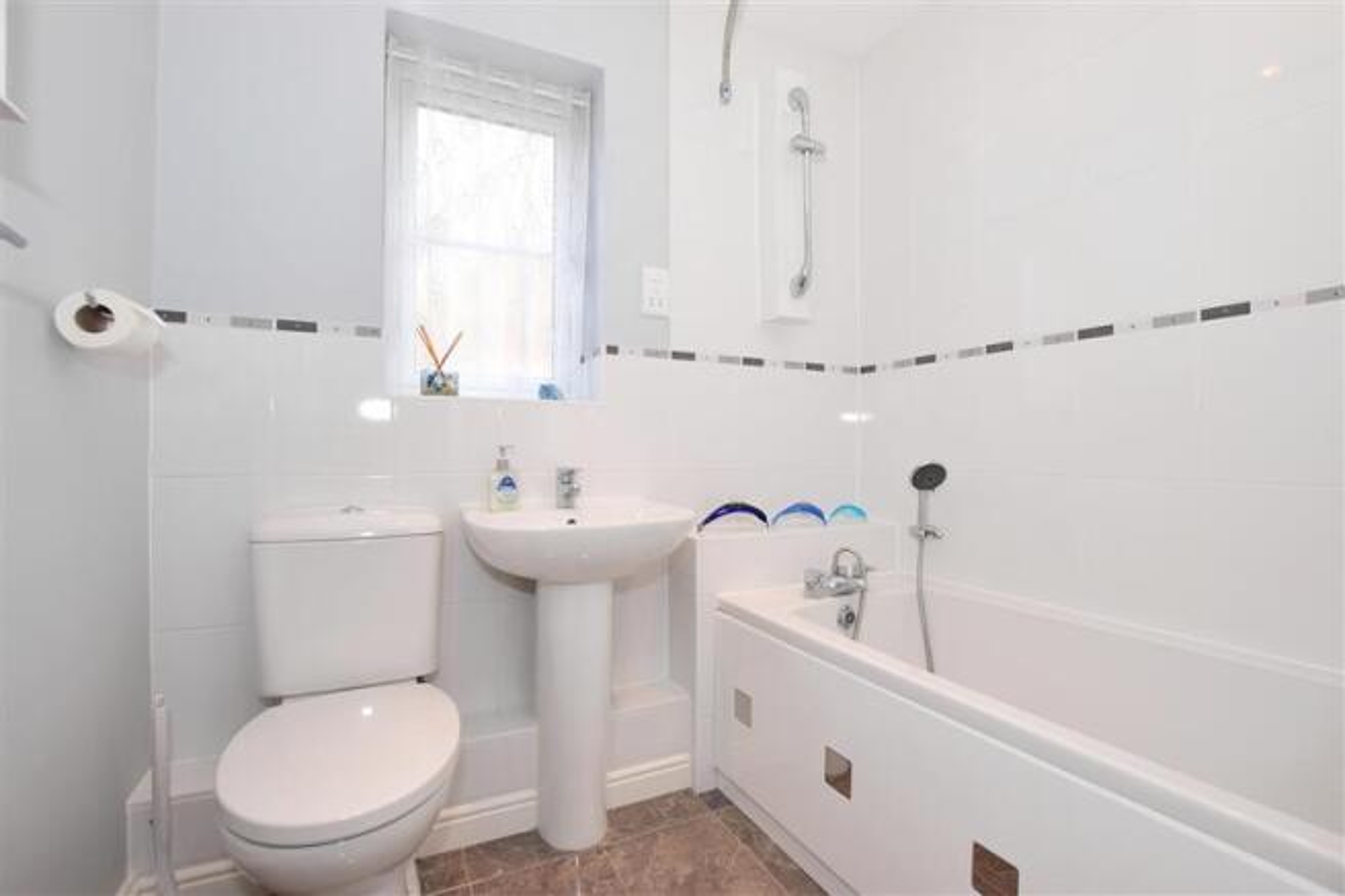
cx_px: 672
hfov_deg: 100.4
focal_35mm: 15
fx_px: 560
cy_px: 448
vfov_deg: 77.3
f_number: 7.1
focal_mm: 10
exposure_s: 1/40
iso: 400
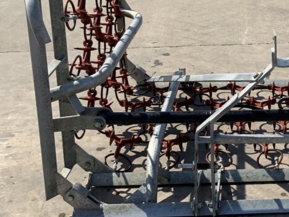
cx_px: 296
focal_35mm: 63
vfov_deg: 23.2
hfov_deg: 28.6
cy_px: 65
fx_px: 526
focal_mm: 3
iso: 16
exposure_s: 1/1912
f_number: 1.8
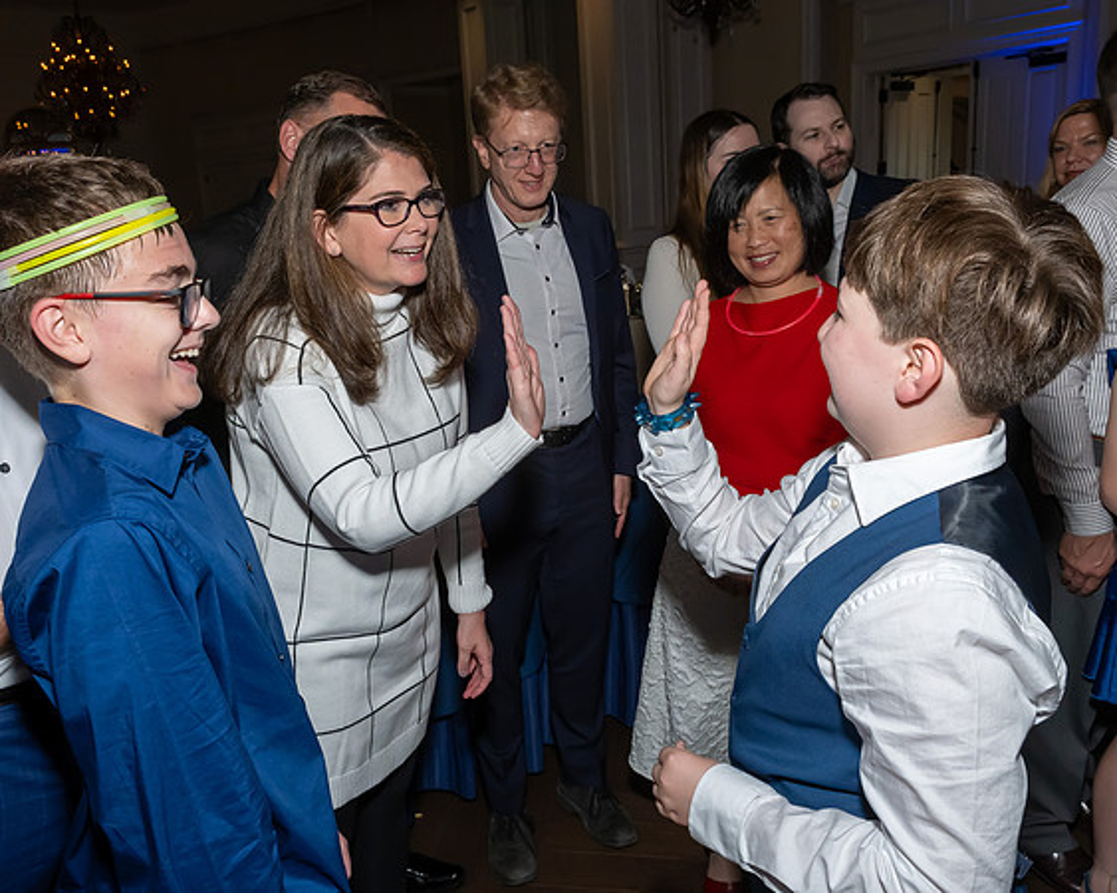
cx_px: 532
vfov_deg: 50.5
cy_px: 439
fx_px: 946
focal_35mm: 29
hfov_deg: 61.1
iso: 1000
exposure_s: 1/250
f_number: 8
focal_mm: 17
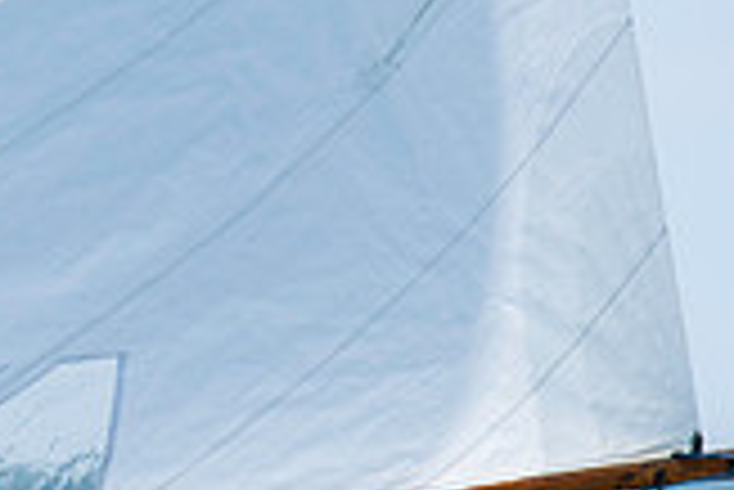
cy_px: 542
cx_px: -378
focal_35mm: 1684
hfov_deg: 1.2
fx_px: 34365
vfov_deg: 0.8
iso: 320
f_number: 5.6
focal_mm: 300
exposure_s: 1/2000
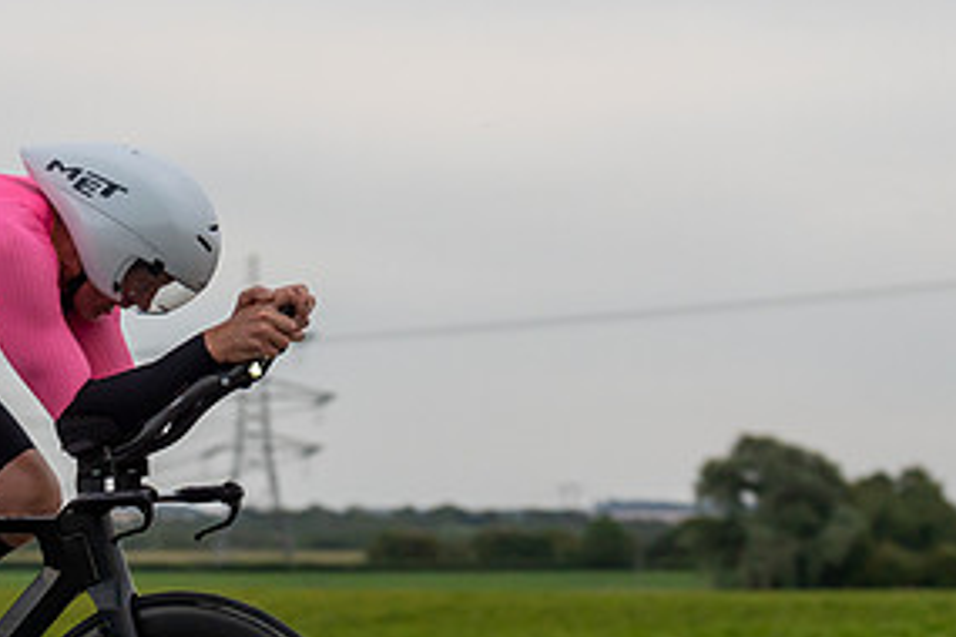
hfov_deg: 11.7
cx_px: -82
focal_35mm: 173
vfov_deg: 7.9
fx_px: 4594
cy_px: 403
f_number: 3.5
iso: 1000
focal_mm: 70
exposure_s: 1/800
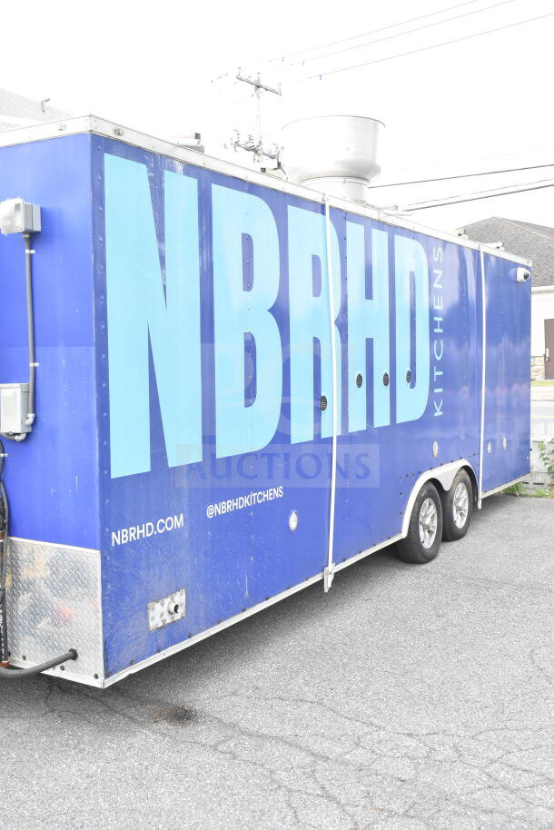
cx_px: 277
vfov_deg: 51.3
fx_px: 865
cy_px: 415
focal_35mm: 38
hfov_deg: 35.5
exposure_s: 1/320
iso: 1600
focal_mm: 25
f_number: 9
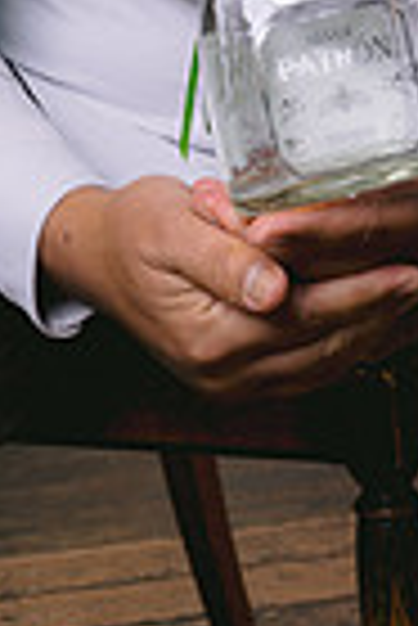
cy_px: -216
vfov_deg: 16.9
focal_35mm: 113
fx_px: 1963
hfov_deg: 12.1
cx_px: 310
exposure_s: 1/125
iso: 200
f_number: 5.6
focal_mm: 35
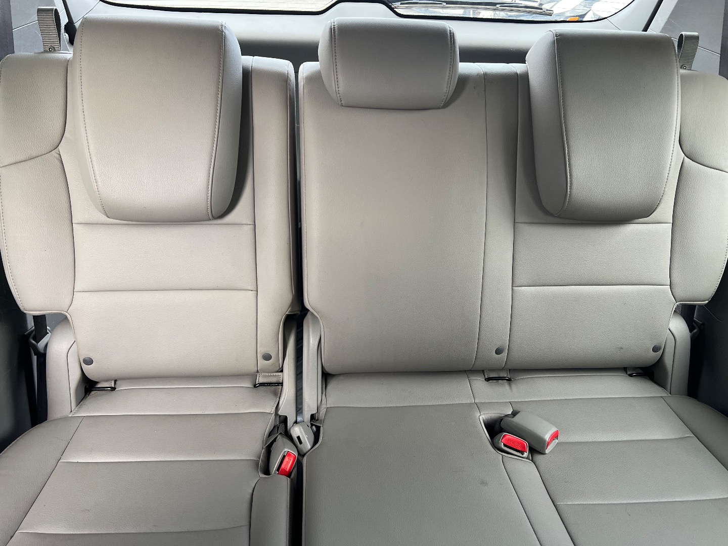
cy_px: 273
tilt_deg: -30.7
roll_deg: -3.6
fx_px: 547
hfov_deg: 67.3
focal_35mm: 26
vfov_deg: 53.1
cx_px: 364
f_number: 1.5
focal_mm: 5.7
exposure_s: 1/104
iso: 125
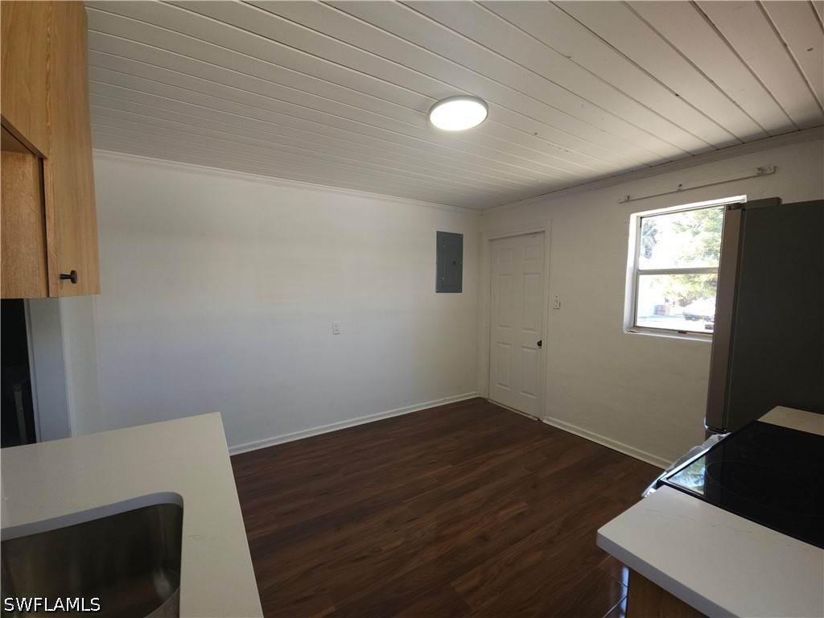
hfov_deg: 106.2
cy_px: 309
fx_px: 309
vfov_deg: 89.9
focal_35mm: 13
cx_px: 412
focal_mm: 2.2
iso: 64
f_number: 2.2
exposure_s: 1/30
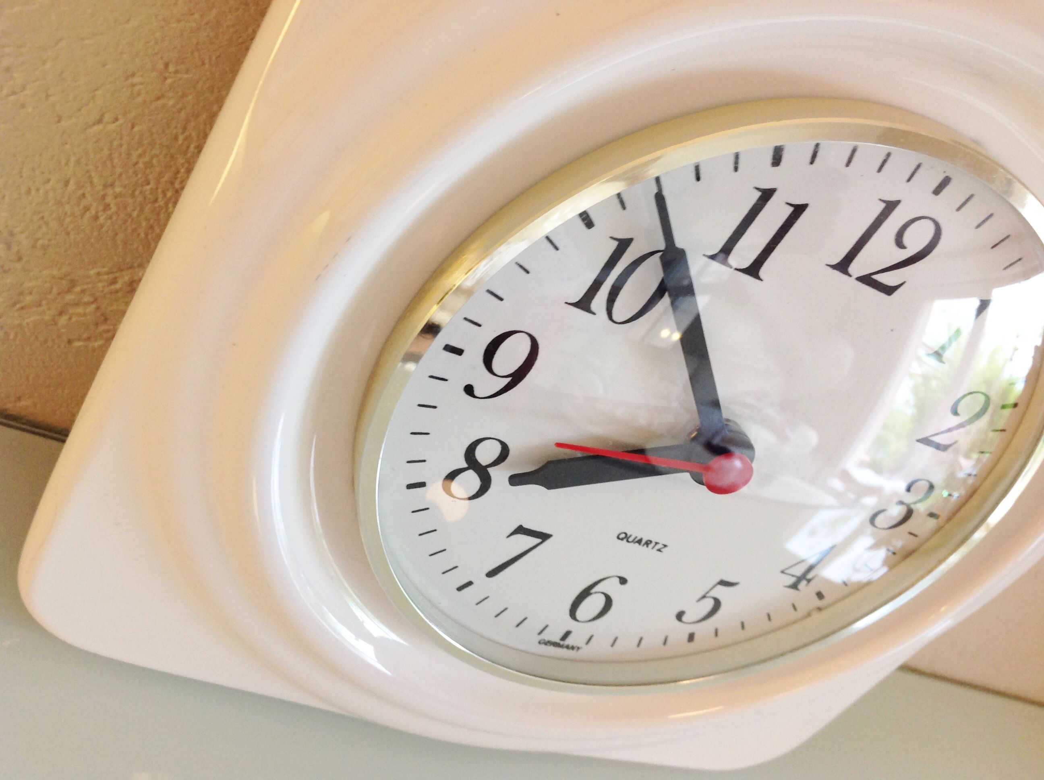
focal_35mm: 35
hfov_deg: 52.7
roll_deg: -44.6
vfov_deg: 40.6
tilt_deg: -38.0
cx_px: 522
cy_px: 390
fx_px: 1054
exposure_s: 1/17
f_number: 2.4
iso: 100
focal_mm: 4.28
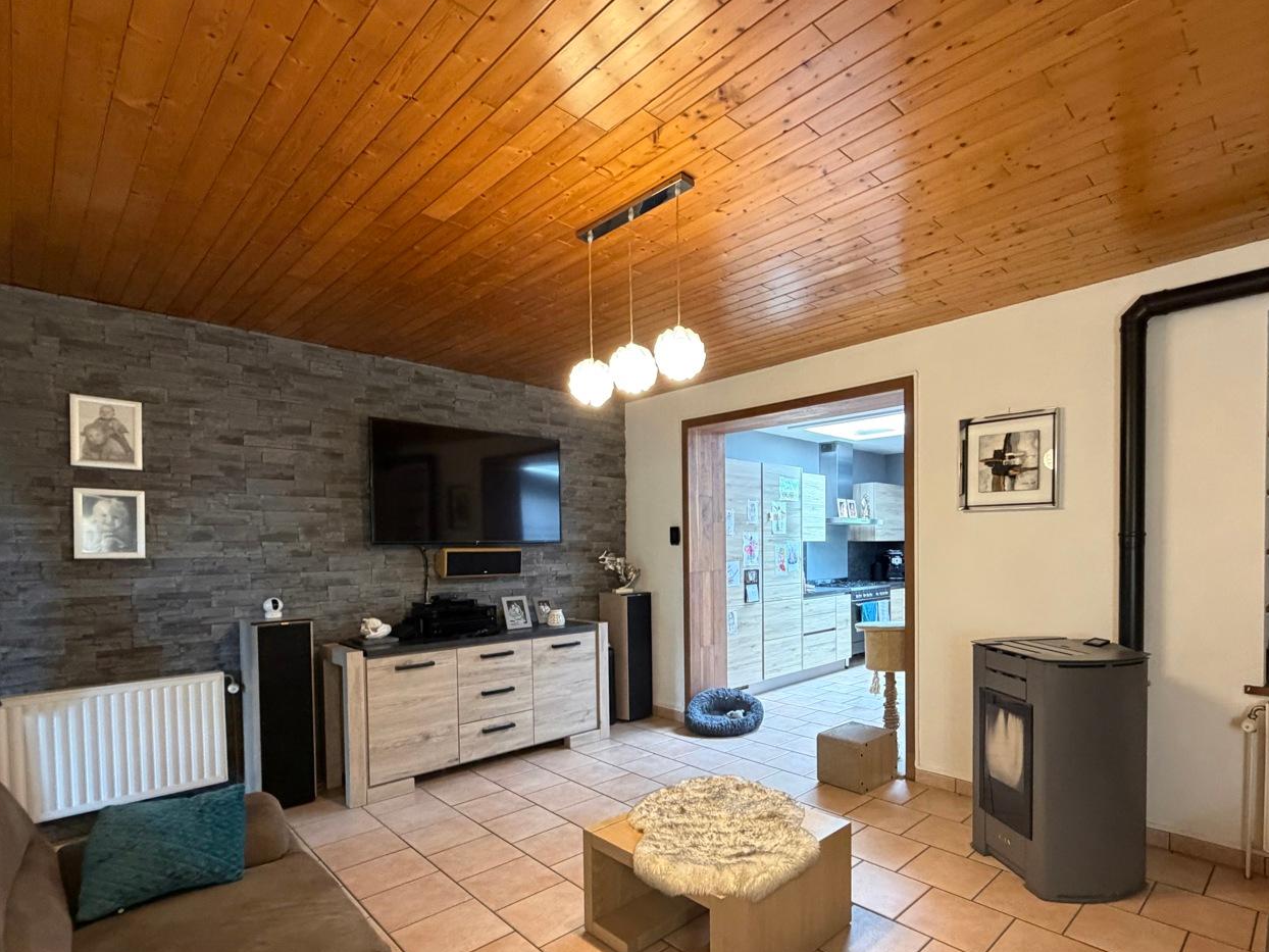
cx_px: 733
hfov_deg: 87.1
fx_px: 660
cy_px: 563
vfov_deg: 71.0
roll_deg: +0.4
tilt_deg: -2.2
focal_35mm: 18
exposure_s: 1/50
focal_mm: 2.22
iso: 500
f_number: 2.2
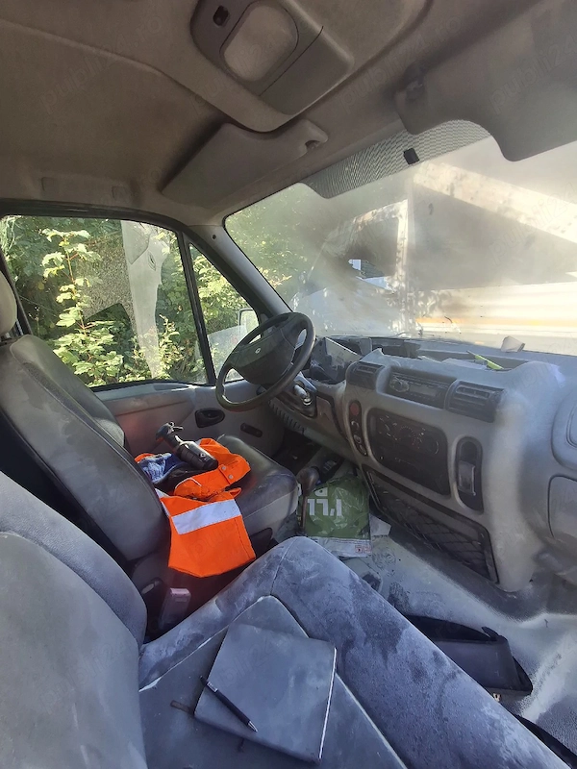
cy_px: 384
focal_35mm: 16
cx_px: 288
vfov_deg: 94.5
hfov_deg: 78.1
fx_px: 356
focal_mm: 1.64
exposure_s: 1/154
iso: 40
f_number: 2.2
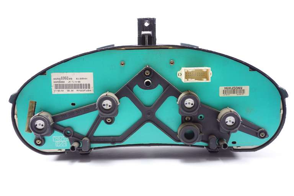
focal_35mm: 36
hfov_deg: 53.1
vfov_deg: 36.9
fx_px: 294
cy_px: 98
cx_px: 147
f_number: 2.8
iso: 320
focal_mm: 13.25
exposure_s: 1/40
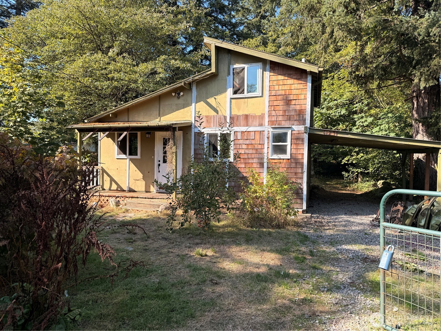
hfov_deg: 71.6
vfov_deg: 56.8
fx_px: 306
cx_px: 220
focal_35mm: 24
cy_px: 166
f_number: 1.78
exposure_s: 1/1091
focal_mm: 6.76
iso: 80
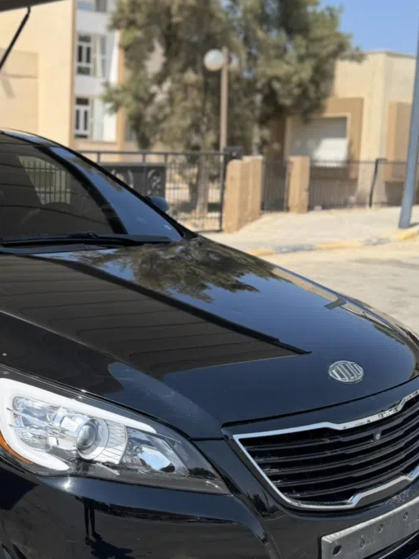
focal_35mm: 48
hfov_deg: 29.3
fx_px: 775
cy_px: 252
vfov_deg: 39.6
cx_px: 61
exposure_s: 1/1923
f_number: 1.78
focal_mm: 6.76
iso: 80
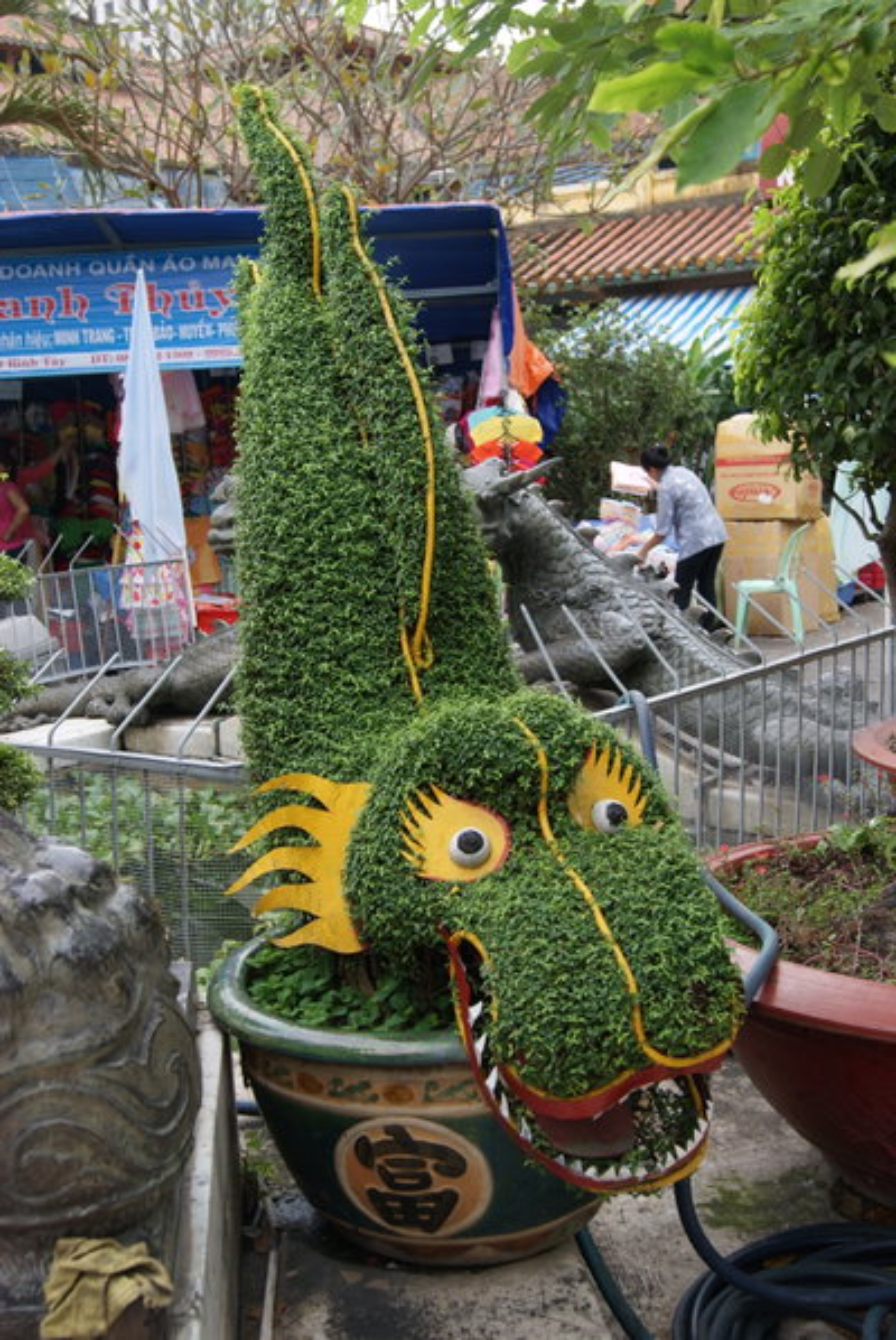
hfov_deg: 32.0
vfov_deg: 46.4
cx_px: 448
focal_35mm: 42
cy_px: 670
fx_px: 1564
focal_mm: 28
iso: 100
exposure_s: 1/80
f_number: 6.3
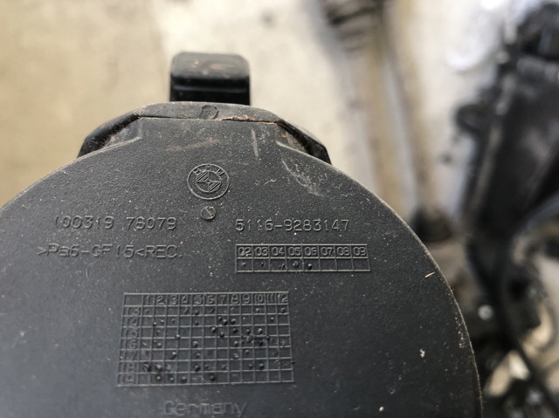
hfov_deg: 63.5
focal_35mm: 28
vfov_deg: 49.7
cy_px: 209
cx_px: 280
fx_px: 452
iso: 40
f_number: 1.8
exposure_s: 1/17
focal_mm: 3.99
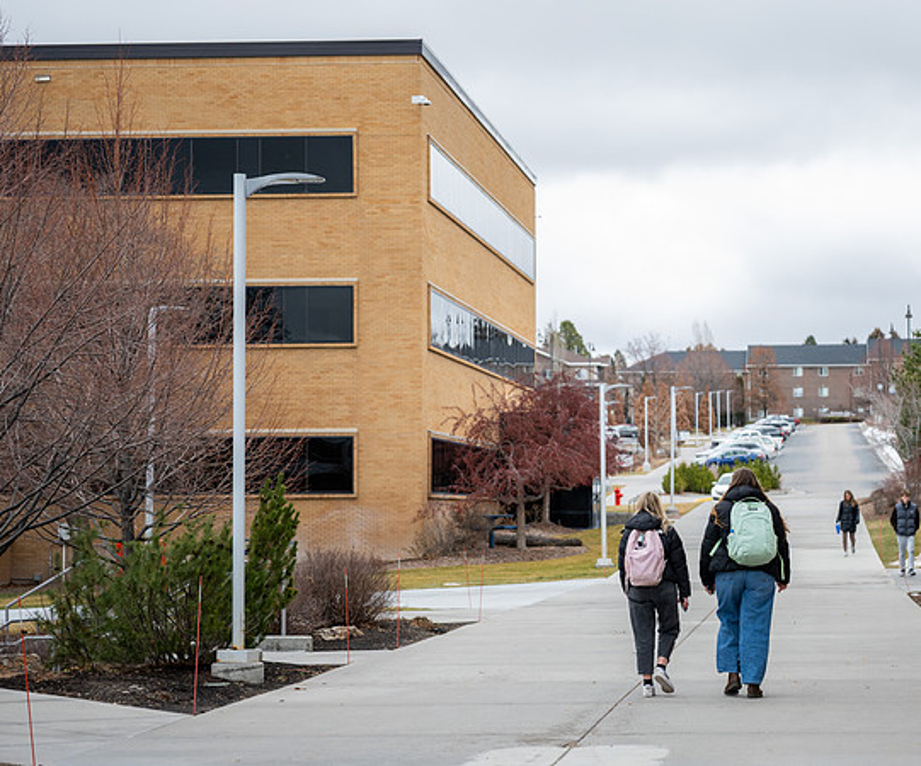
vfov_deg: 16.1
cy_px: 411
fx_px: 2703
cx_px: 638
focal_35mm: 98
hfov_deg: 19.3
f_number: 2.8
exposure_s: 1/400
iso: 250
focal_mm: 70
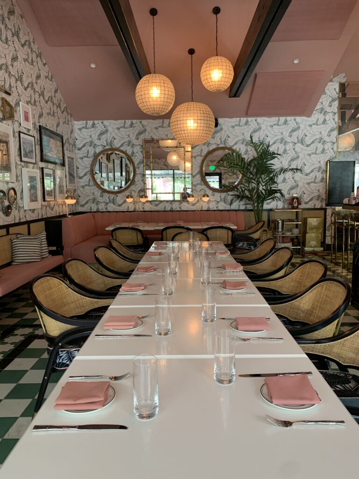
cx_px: 180
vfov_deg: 67.3
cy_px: 240
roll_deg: +0.6
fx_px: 360
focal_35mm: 26
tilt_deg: -5.6
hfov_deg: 53.1
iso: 125
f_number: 1.8
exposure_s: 1/60
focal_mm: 4.25
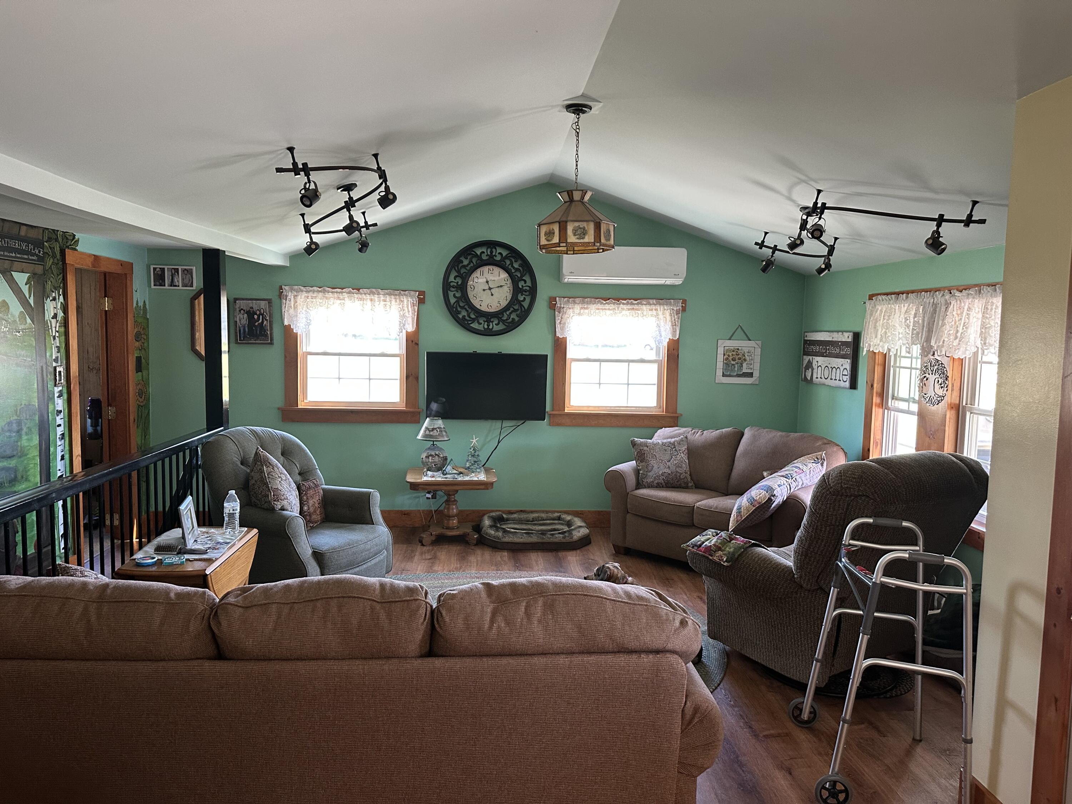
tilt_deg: -4.1
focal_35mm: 24
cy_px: 402
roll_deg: -1.4
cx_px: 536
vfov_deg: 56.8
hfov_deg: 71.6
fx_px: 743
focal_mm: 6.86
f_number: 1.78
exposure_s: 1/60
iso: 250
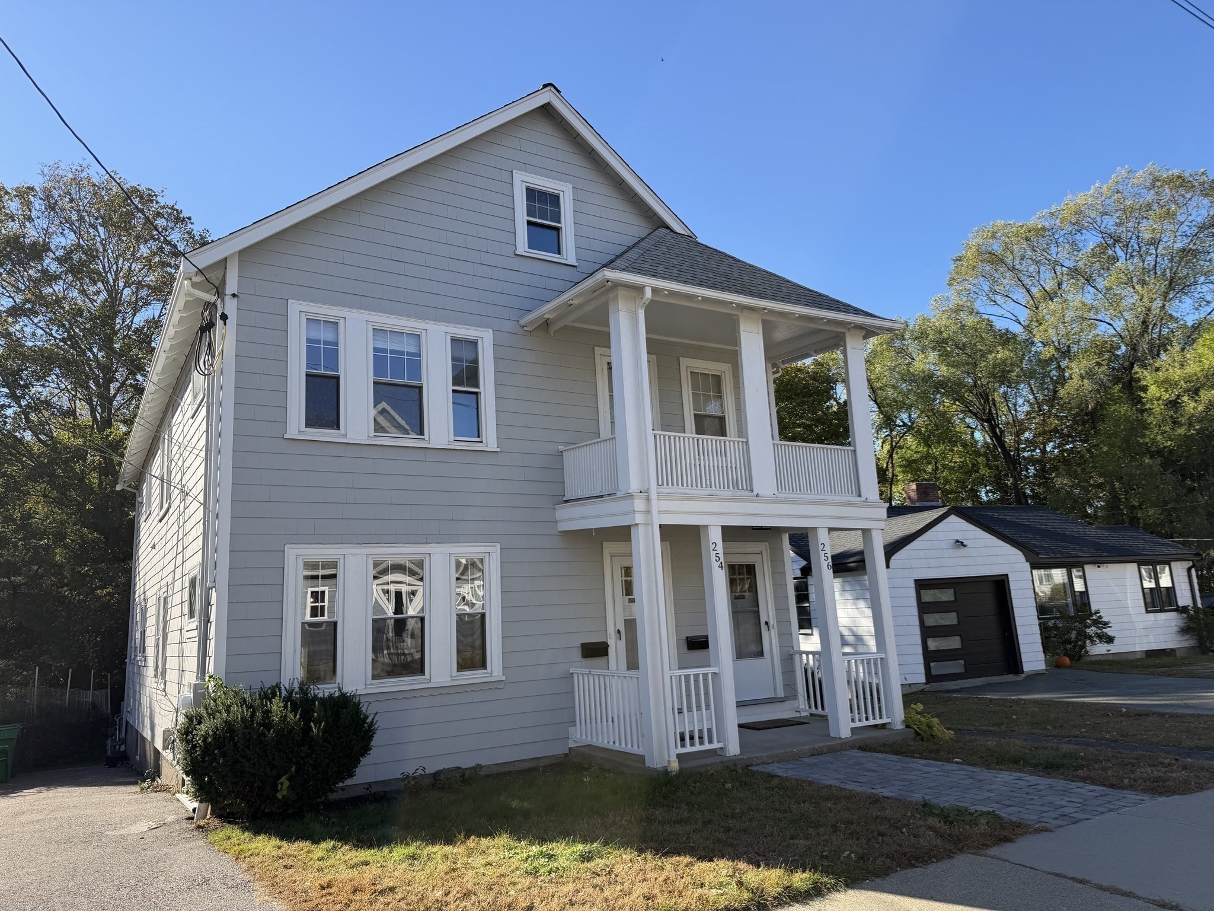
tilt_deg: +10.7
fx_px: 842
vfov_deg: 56.8
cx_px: 607
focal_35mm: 24
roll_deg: +4.4
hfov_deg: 71.6
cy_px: 456
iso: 80
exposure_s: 1/2232
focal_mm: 6.76
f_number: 1.78
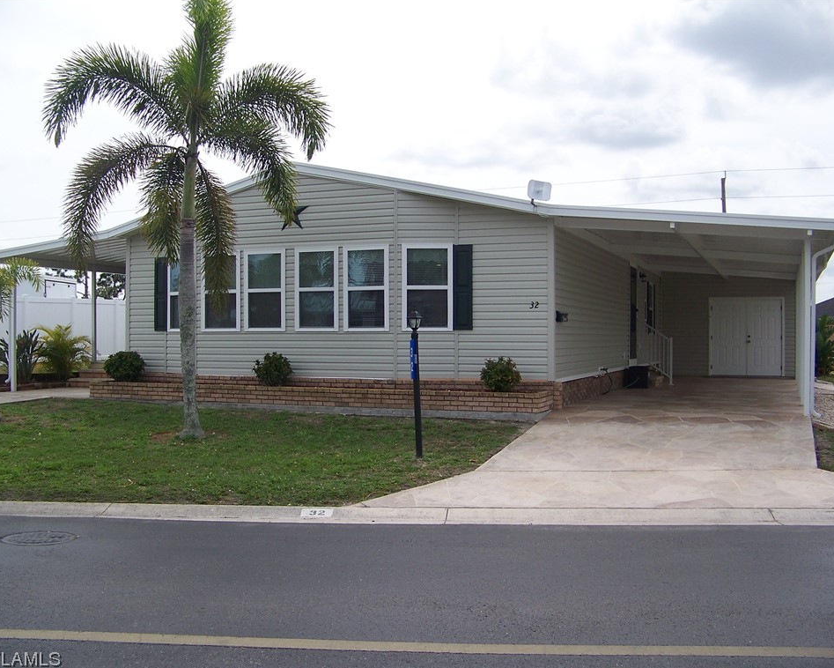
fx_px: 938
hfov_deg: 47.9
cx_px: 405
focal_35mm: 38
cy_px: 336
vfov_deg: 39.2
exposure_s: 1/1000
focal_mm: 5.85
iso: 64
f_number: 2.8
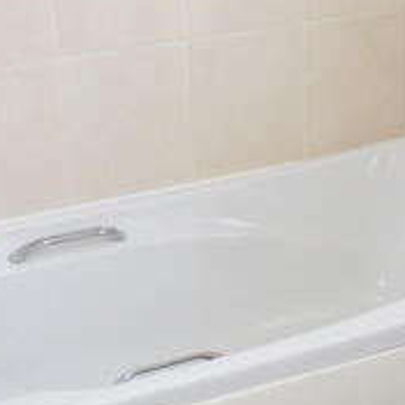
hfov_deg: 20.0
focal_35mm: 86
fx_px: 1138
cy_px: 127
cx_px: 322
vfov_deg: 20.1
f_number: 3.5
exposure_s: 1/60
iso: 400
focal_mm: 18
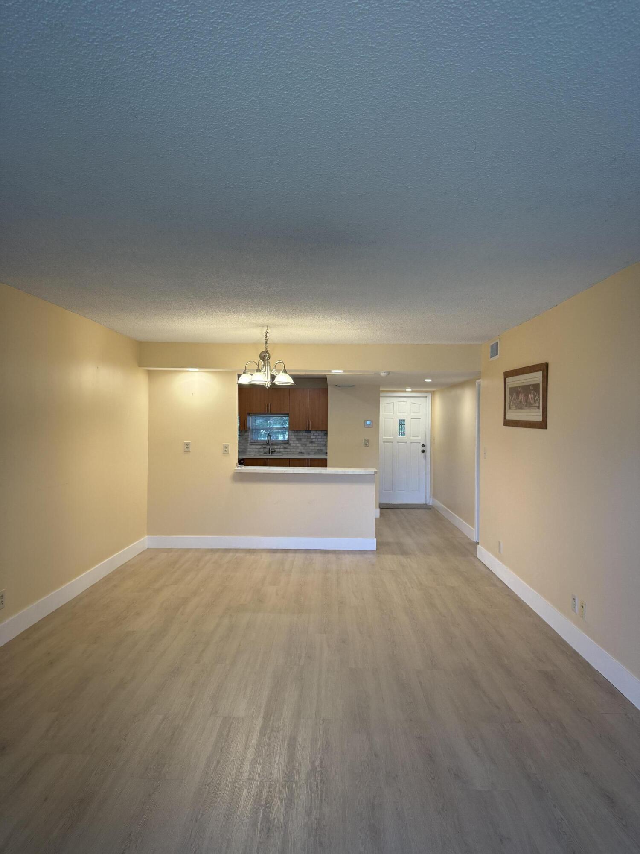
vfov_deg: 71.6
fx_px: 592
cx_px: 320
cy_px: 427
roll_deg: -1.3
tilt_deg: +0.1
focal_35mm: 24
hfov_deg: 56.8
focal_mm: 6.76
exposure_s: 1/234
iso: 200
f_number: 1.78
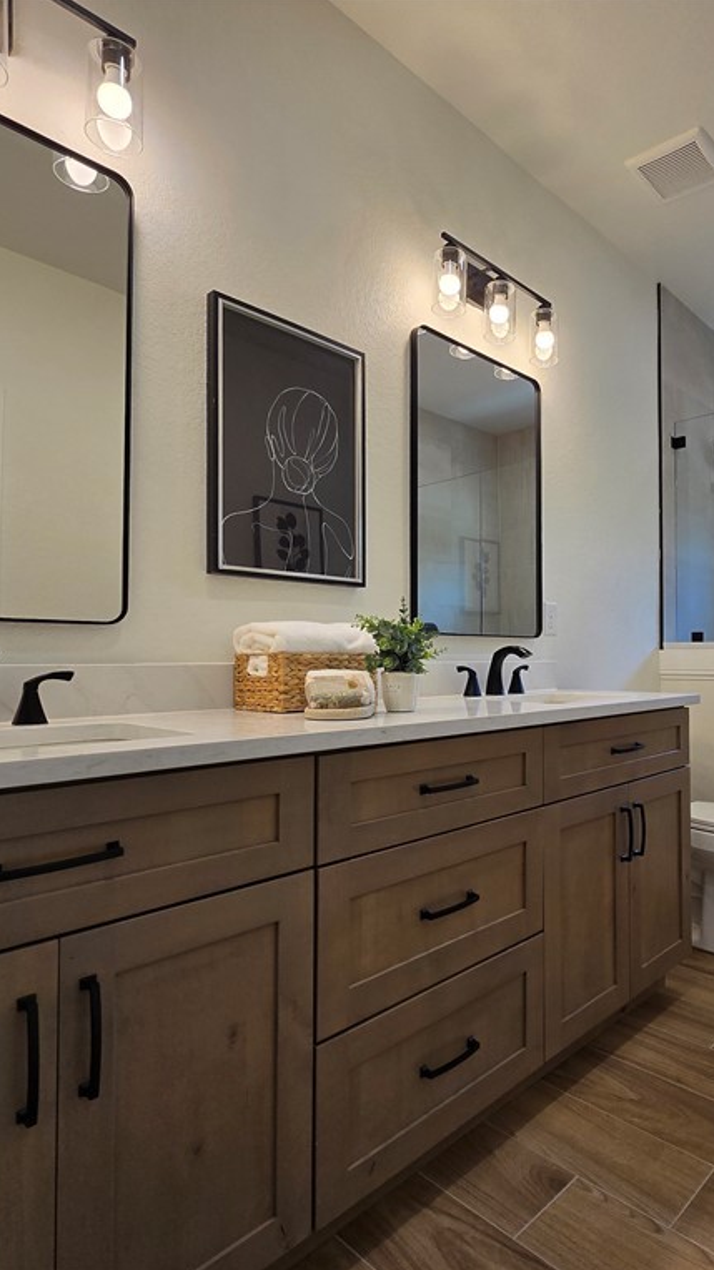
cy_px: 636
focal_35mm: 19
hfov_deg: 56.7
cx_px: 491
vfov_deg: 89.6
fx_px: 640
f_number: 2.2
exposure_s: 1/120
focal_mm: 2.2
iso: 64
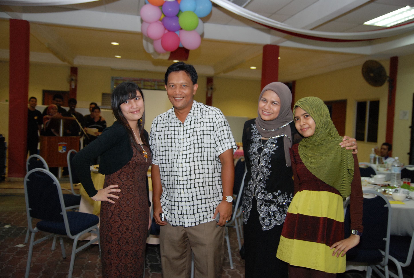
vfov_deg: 40.1
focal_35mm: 33
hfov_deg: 57.1
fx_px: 380
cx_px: 207
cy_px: 139
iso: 500
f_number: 2.8
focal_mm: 22
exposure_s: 1/80
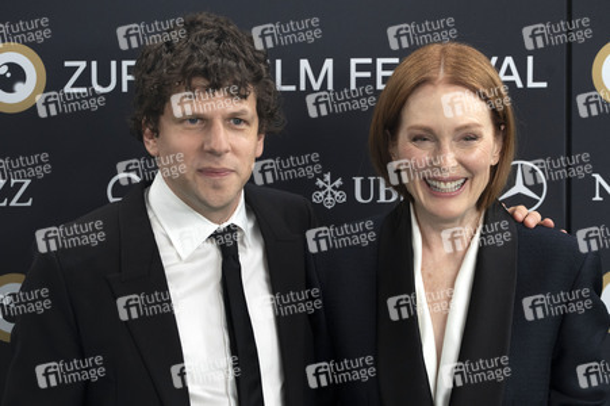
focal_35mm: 209
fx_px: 3544
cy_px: 194
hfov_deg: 9.8
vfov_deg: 6.6
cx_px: 319
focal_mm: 200
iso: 2000
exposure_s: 1/500
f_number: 6.3
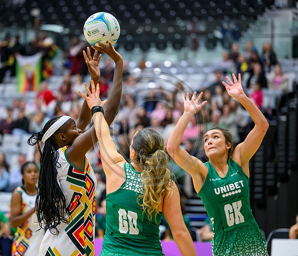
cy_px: 128
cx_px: 106
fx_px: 1386
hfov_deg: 12.3
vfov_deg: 10.6
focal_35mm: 153
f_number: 2.8
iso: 4000
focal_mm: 130
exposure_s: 1/1000
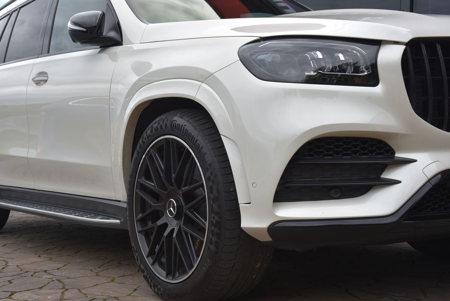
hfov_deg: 36.2
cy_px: 150
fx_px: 688
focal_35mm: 55
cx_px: 225
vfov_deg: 24.7
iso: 500
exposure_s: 1/400
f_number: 10
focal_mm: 55
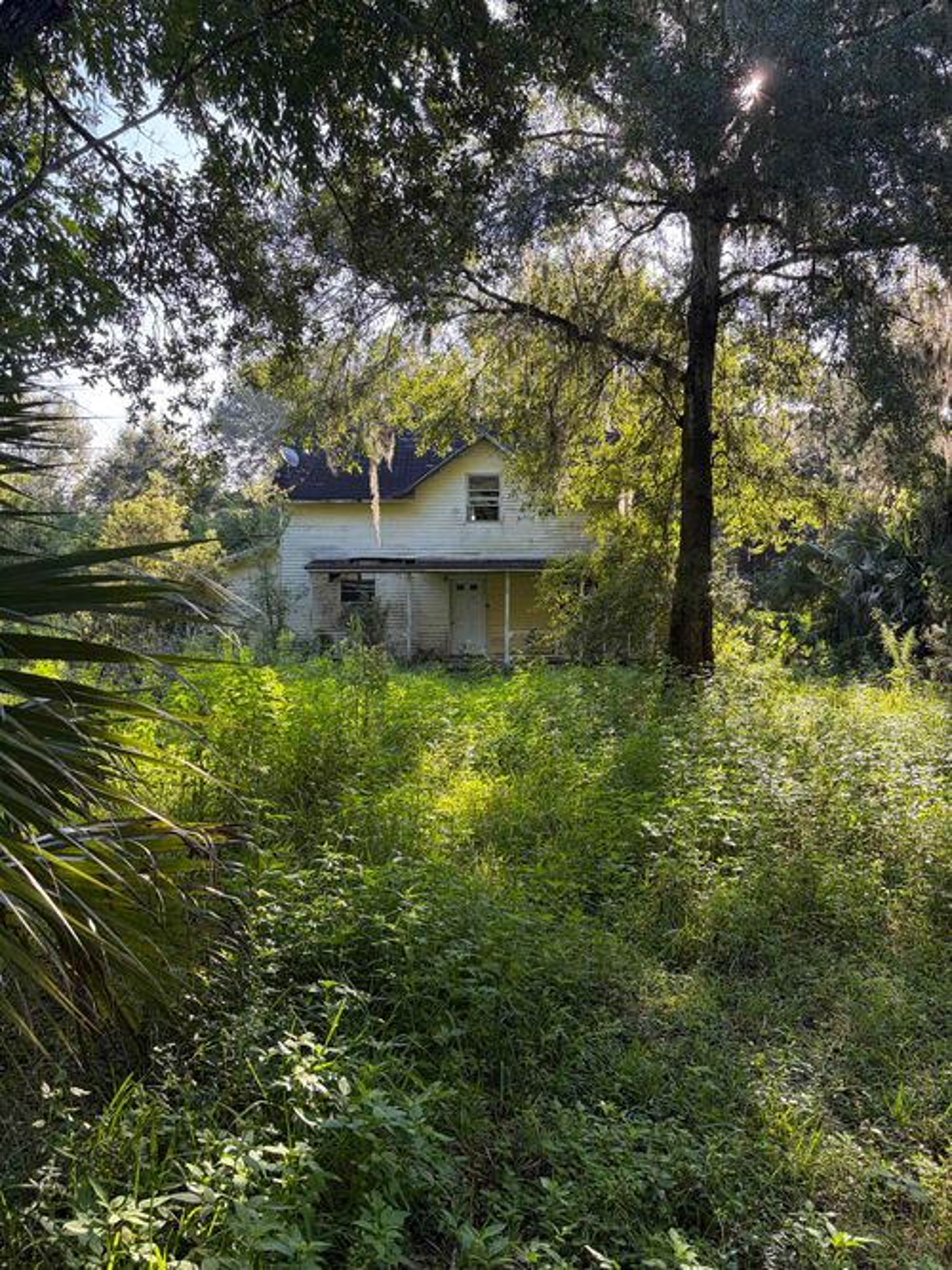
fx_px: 954
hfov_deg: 53.0
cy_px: 635
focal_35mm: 26
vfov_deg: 67.3
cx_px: 476
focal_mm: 5.96
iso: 50
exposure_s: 1/275
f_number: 1.6
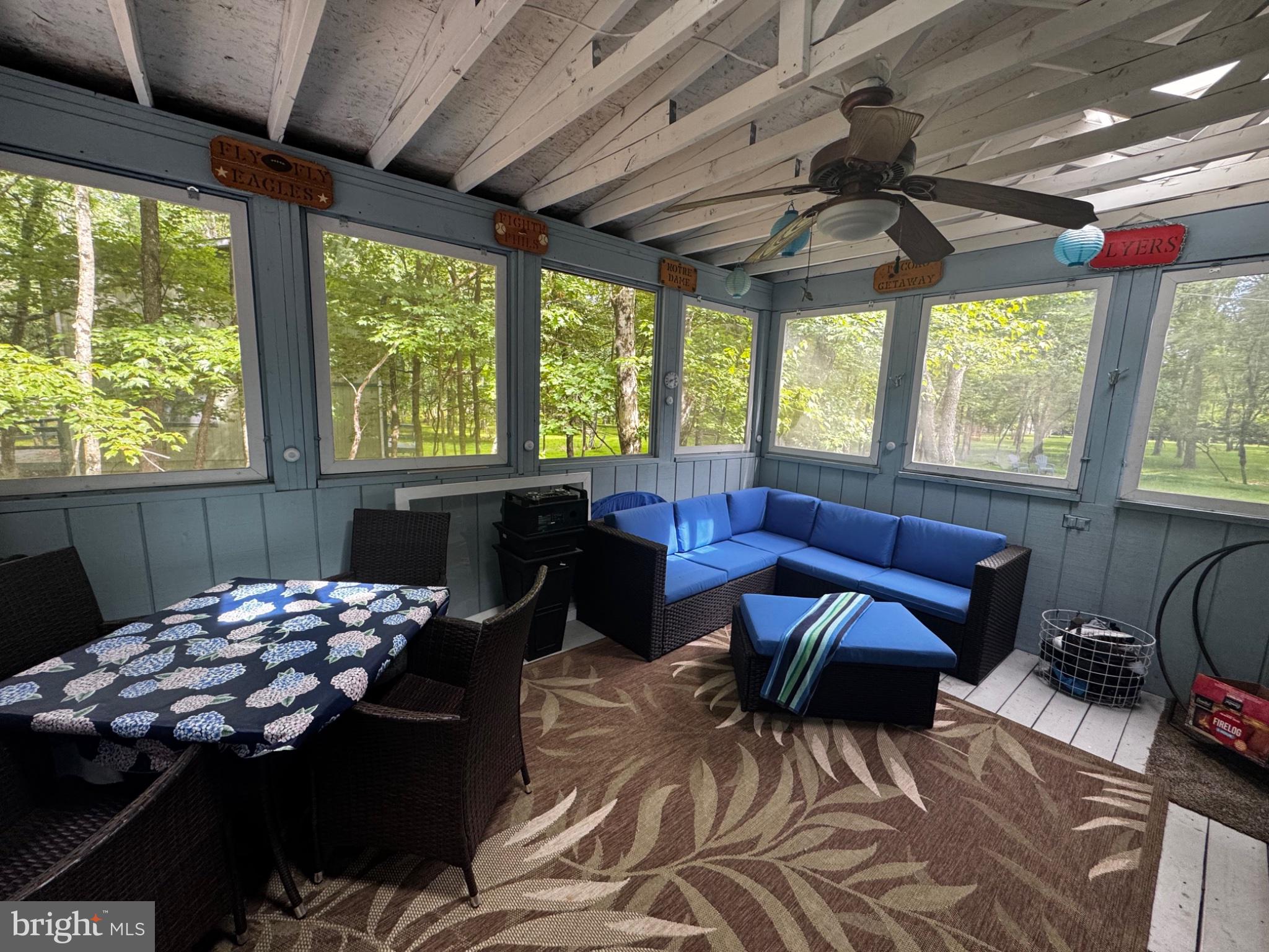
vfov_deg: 85.7
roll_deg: -2.6
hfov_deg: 102.1
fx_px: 513
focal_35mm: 14
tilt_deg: -10.3
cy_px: 476
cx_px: 634
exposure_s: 1/99
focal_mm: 2.22
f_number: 2.2
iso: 160
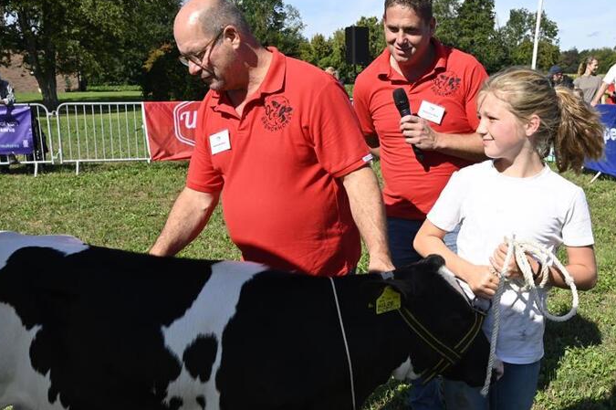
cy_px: 259
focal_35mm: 47
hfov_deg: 41.5
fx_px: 804
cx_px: 402
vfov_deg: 28.5
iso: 200
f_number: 10
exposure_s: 1/400
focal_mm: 32
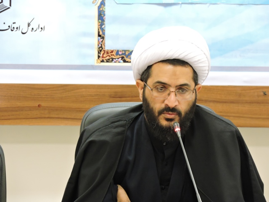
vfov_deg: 4.6
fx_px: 2526
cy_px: 101
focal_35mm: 325
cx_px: 134
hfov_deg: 6.1
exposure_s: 1/25
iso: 800
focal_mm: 58
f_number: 4.8
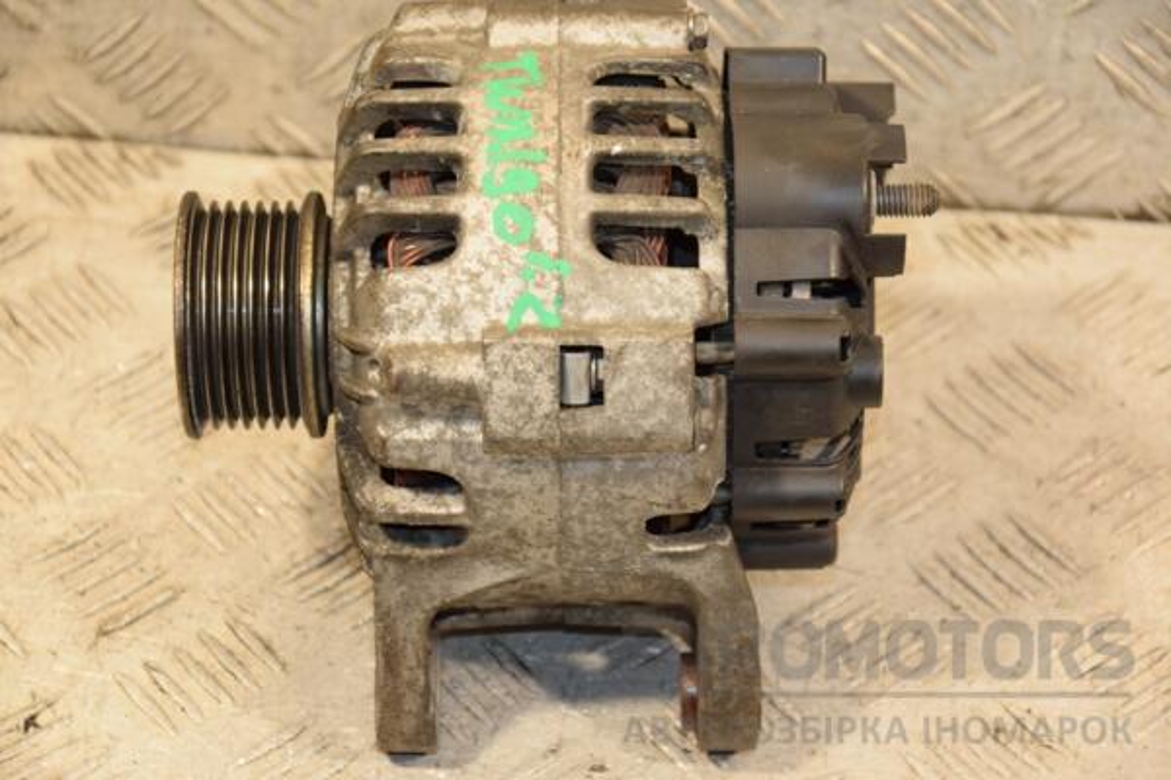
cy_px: 390
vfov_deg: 11.4
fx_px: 3903
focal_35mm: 120
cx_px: 586
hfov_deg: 17.1
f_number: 5.3
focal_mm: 80
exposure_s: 1/125
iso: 800
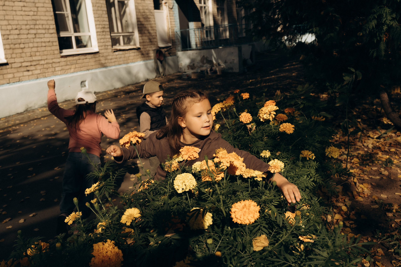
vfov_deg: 40.6
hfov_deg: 57.8
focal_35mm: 32
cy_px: 130
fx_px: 361
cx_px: 169
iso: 160
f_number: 5
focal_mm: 28
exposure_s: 1/1250
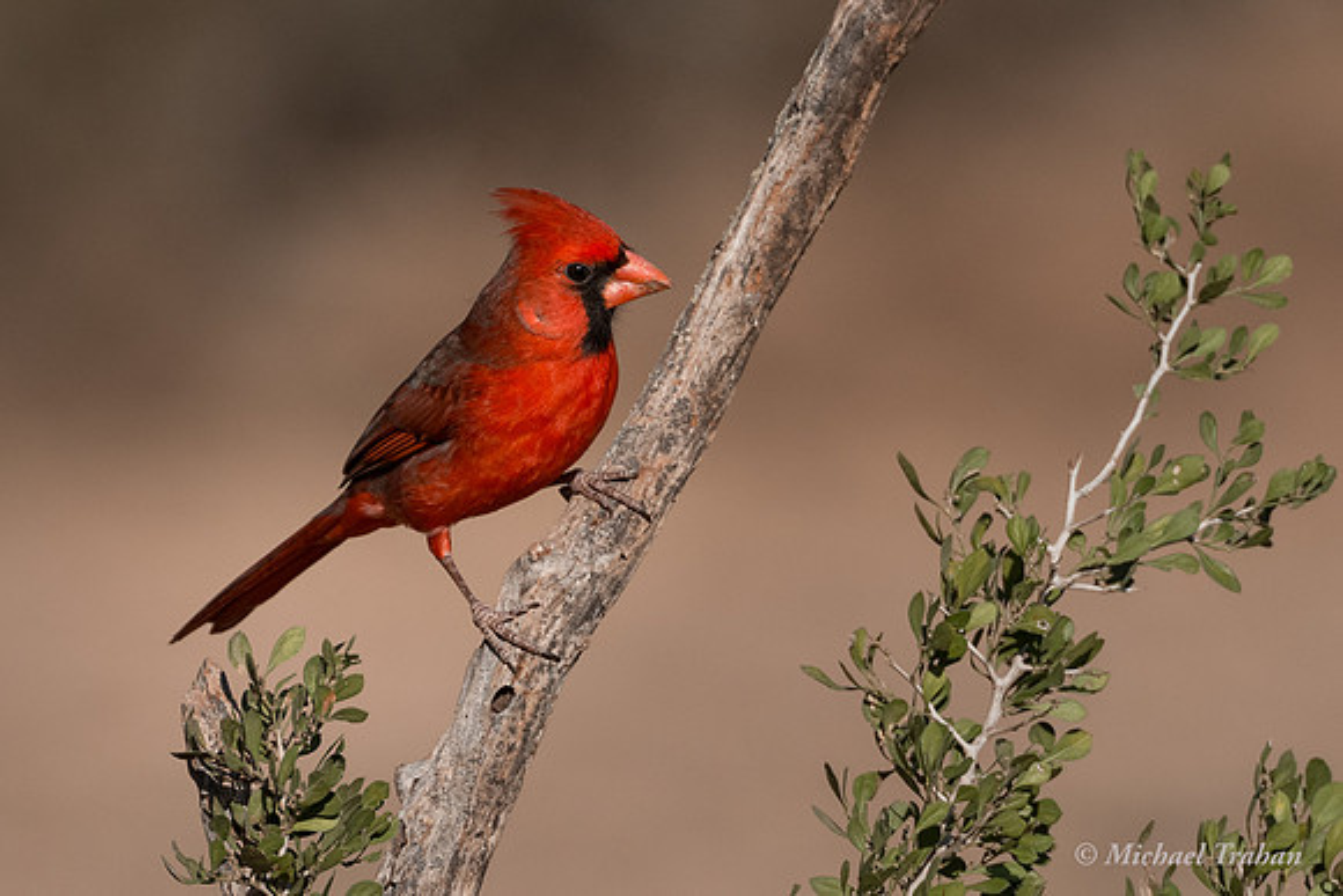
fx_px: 27309
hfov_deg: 2.8
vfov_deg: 1.9
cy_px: 506
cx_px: 740
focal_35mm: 732
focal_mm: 280
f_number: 5.6
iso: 640
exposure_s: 1/3200
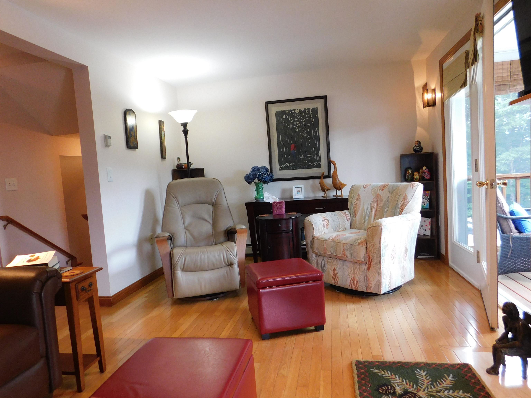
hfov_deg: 73.9
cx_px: 266
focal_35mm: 23
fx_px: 353
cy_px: 199
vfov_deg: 58.9
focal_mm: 4
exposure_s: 1/30
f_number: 3
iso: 200
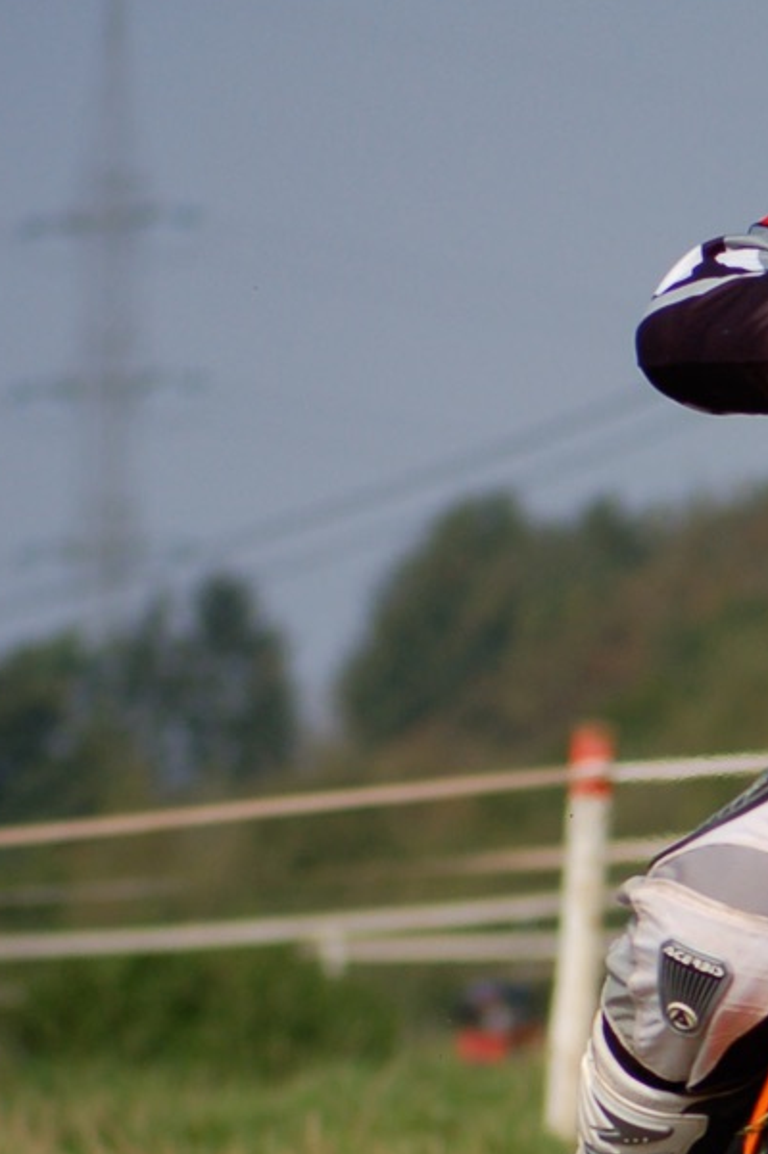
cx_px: 966
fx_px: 13433
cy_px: 1039
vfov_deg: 4.9
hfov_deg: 3.3
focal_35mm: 419
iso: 200
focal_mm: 105
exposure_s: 1/4000
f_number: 2.8
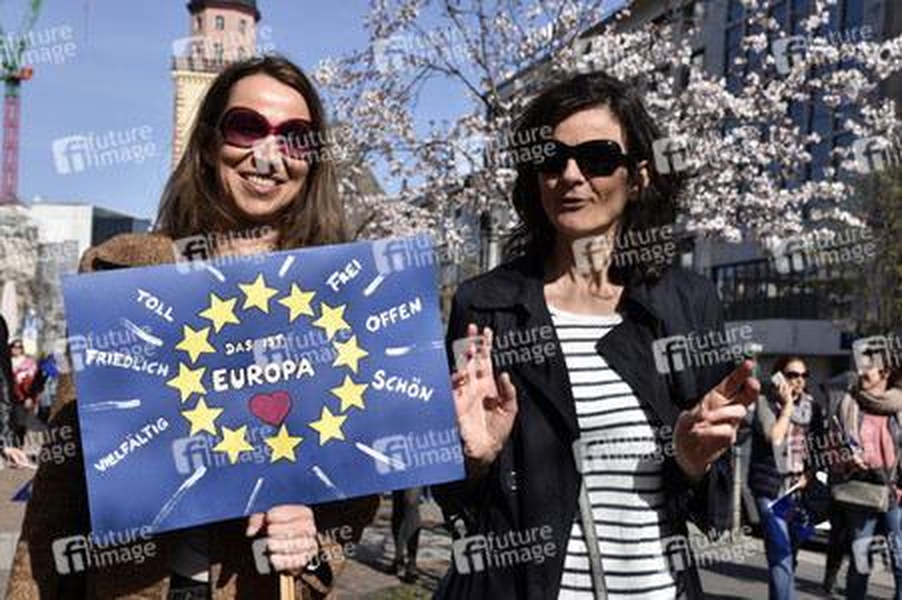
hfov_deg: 36.3
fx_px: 1377
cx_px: 451
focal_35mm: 55
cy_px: 300
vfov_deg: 24.6
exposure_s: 1/400
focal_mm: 55
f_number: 10
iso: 200
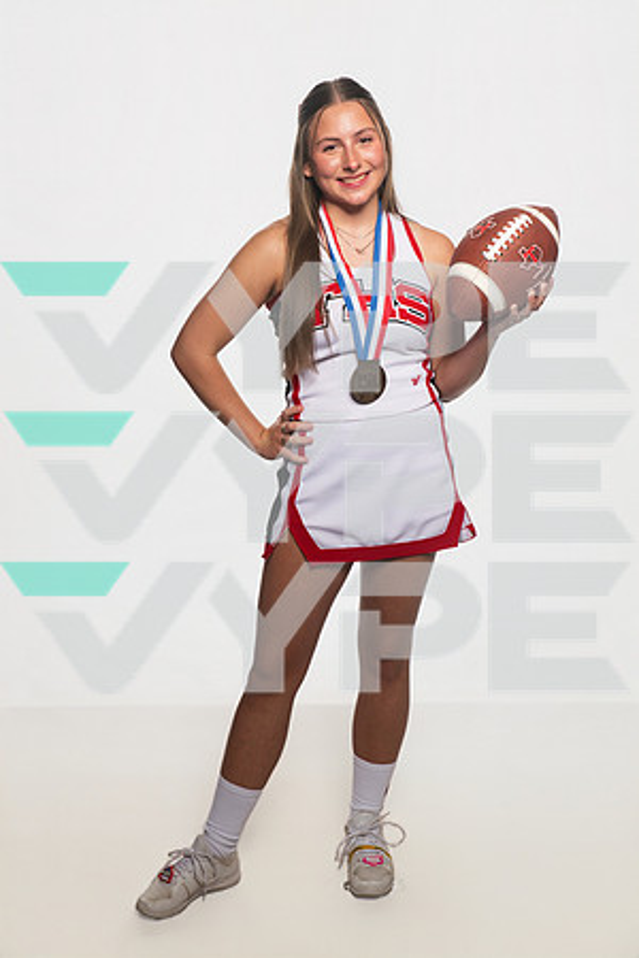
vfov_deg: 38.2
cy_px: 479
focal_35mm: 52
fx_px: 1384
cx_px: 320
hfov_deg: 26.0
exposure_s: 1/200
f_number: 6.3
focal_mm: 52
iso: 500
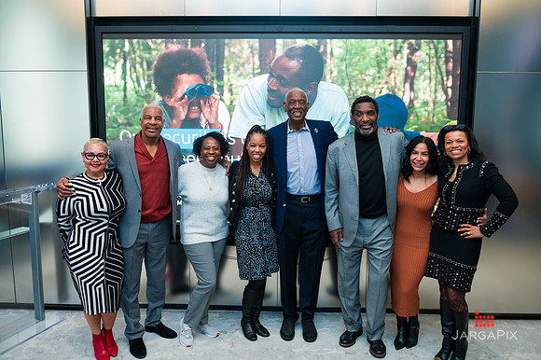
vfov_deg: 44.9
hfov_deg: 63.7
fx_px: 436
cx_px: 270
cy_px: 180
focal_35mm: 29
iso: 500
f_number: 4
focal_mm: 29
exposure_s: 1/200
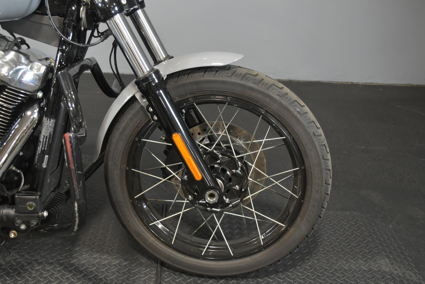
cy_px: 143
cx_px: 207
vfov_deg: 36.0
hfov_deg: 51.9
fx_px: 437
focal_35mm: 37
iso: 1600
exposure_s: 1/30
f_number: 4
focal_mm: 24
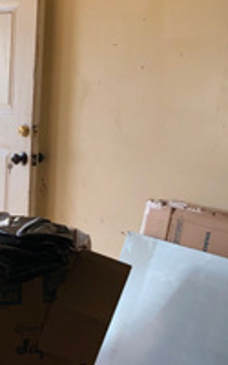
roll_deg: -0.9
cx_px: -153
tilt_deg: -8.3
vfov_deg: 21.8
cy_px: 208
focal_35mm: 95
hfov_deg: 12.8
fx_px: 944
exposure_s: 1/120
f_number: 1.8
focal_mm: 4
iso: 25
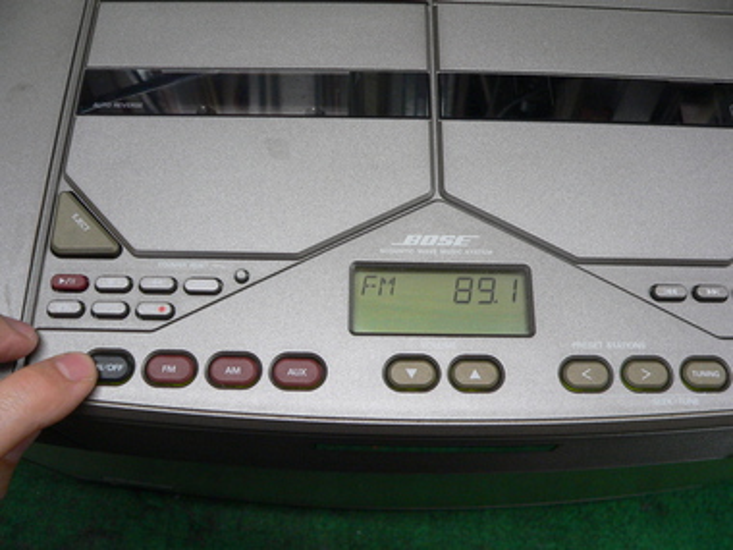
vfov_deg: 39.7
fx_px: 762
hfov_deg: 51.4
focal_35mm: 36
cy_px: 275
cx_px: 366
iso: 200
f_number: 2.8
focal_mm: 6
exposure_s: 1/40
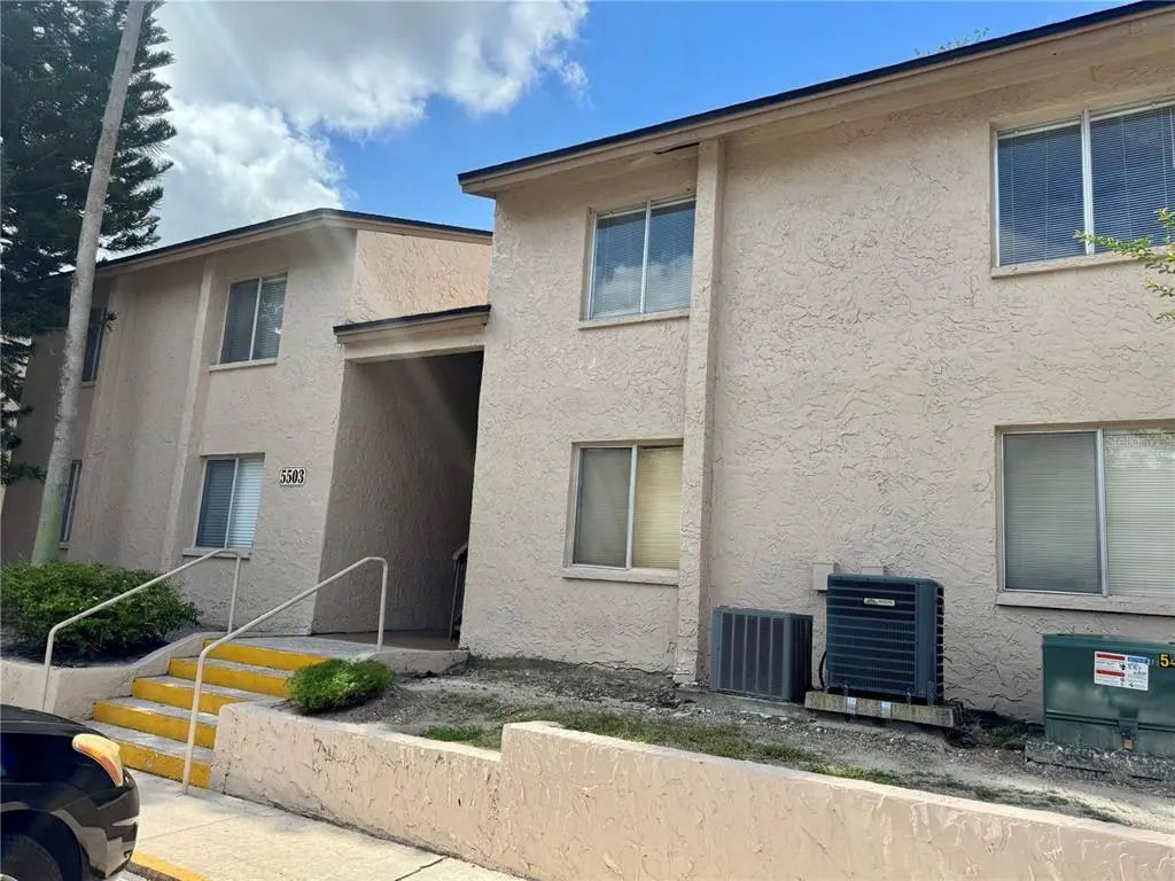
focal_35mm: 24
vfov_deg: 56.8
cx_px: 588
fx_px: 815
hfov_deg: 71.6
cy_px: 440
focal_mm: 6.76
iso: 80
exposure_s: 1/3413
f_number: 1.78
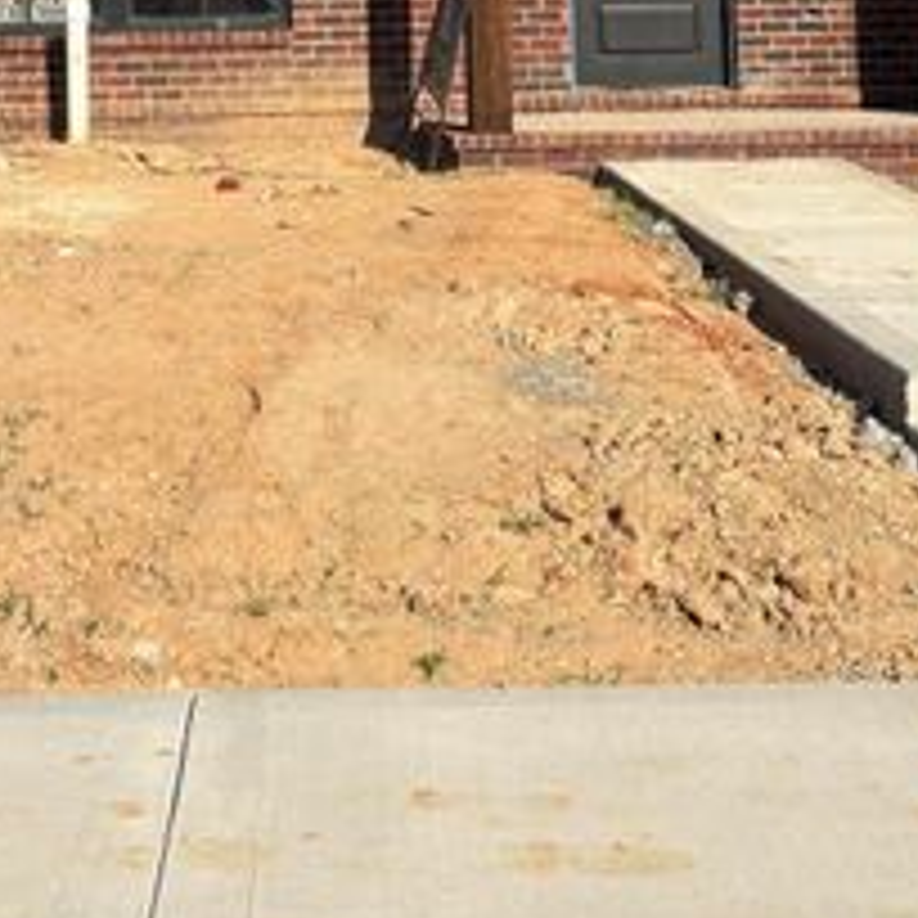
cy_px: -187
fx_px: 2250
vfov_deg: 21.4
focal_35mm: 75
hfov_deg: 23.0
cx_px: 306
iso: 50
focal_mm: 5.96
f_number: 1.6
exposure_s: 1/3831
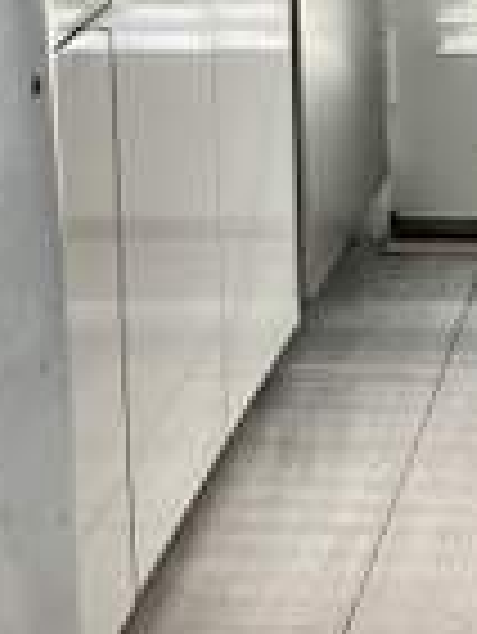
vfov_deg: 15.7
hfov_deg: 11.9
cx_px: 760
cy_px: -220
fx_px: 2165
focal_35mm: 118
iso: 100
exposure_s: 1/121
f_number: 1.5
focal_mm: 5.7
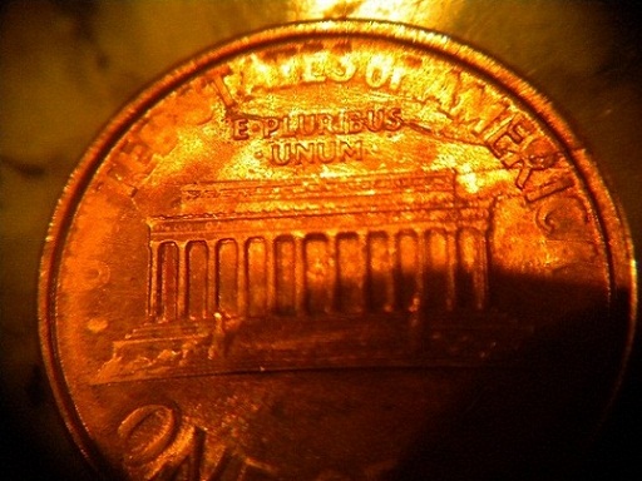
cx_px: 321
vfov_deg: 40.7
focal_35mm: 35
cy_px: 240
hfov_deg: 52.6
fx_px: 649
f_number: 3.1
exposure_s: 1/28.1
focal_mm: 6.3
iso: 400
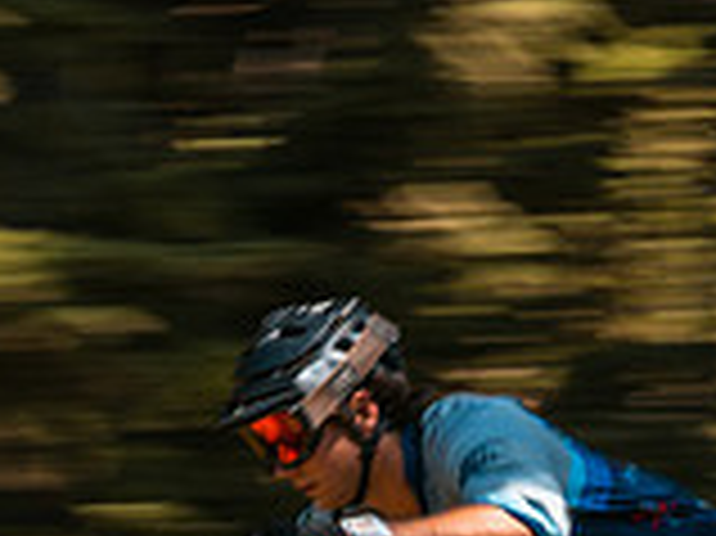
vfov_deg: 1.9
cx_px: 567
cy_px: 705
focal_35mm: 796
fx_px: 16452
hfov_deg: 2.5
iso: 180
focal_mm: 200
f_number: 14
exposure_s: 1/80
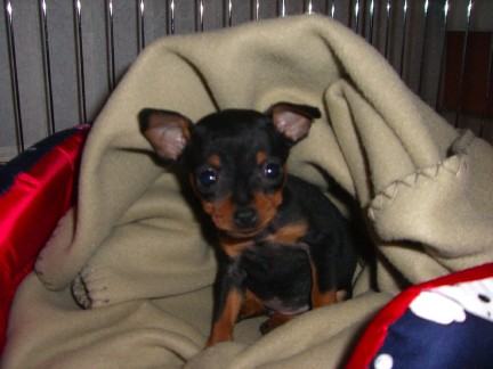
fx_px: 541
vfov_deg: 37.7
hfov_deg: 49.0
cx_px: 246
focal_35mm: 38
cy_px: 184
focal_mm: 6.2
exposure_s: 1/60
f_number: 2.7
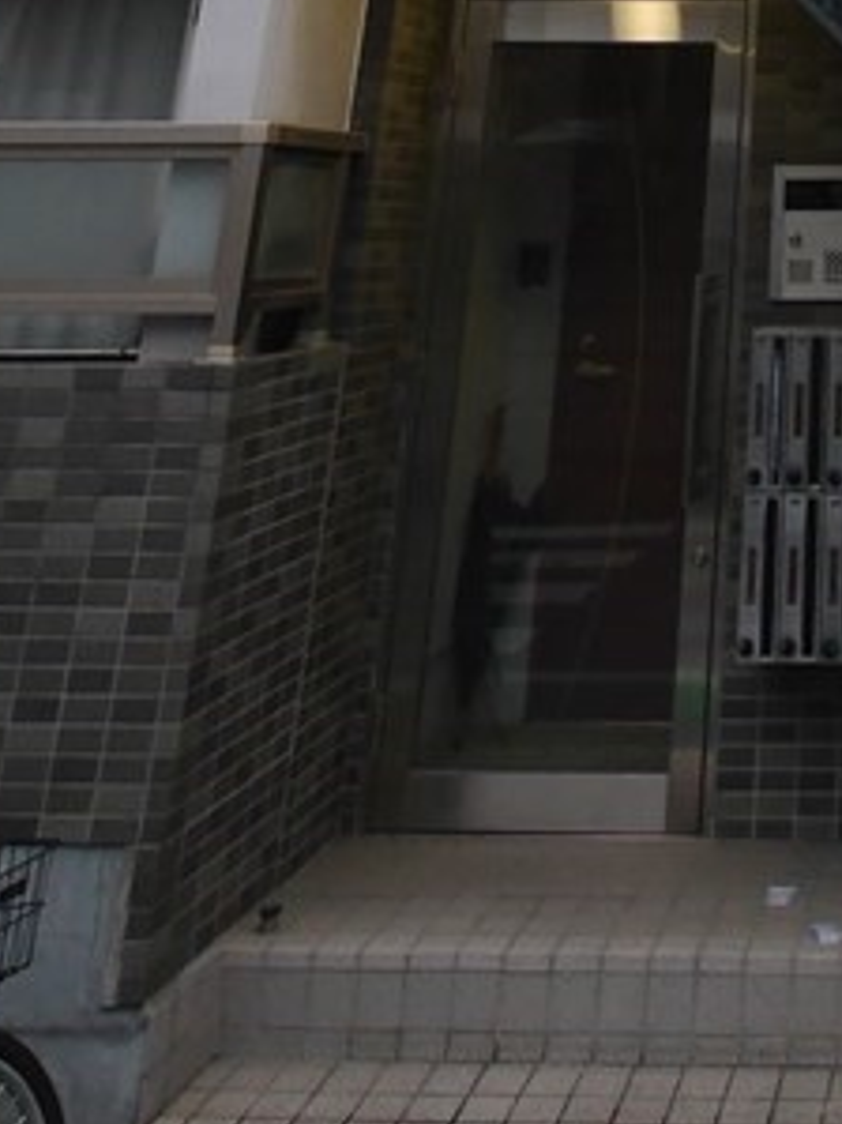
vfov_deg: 29.6
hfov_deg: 26.6
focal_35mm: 48
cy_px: -425
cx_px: 1026
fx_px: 1558
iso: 1000
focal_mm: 7
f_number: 4
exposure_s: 1/60
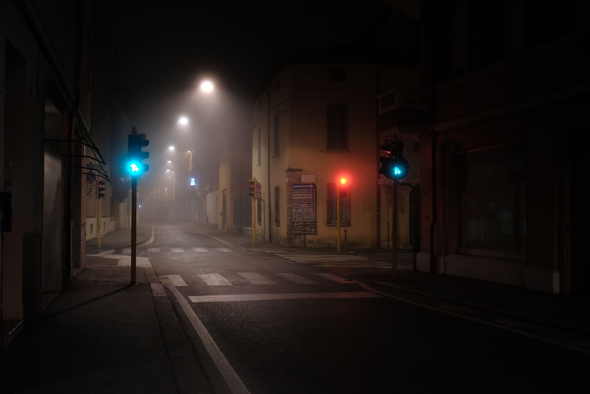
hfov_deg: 47.4
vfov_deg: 32.6
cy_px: 197
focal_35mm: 41
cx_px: 295
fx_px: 672
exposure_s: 1/60
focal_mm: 27
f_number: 2.8
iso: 1250
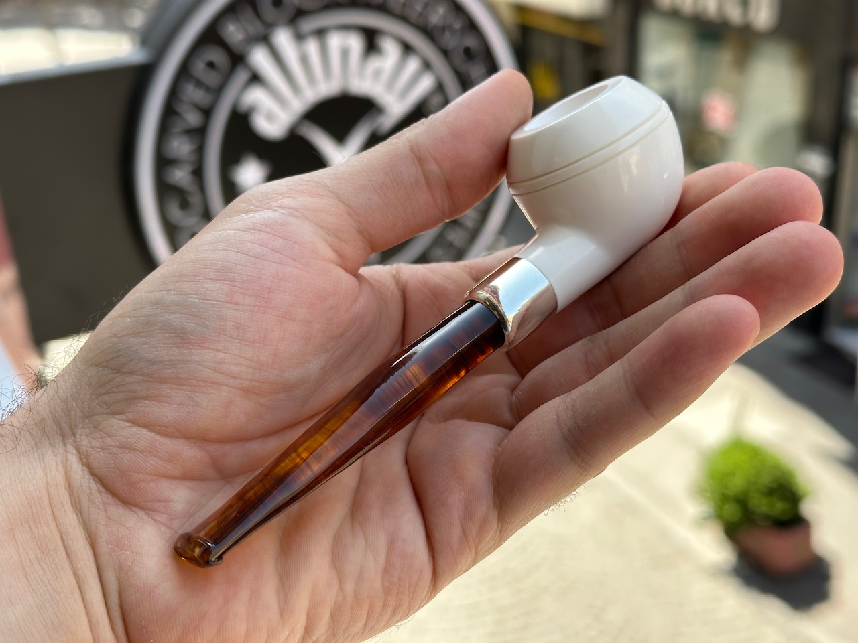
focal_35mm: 48
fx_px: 1190
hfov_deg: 39.7
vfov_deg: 30.3
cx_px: 429
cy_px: 322
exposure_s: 1/704
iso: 64
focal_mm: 6.86
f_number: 1.78
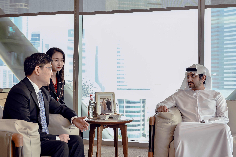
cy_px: 83
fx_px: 288
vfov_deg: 30.5
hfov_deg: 44.5
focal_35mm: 44
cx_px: 124
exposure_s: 1/250
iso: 800
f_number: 6.3
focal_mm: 41
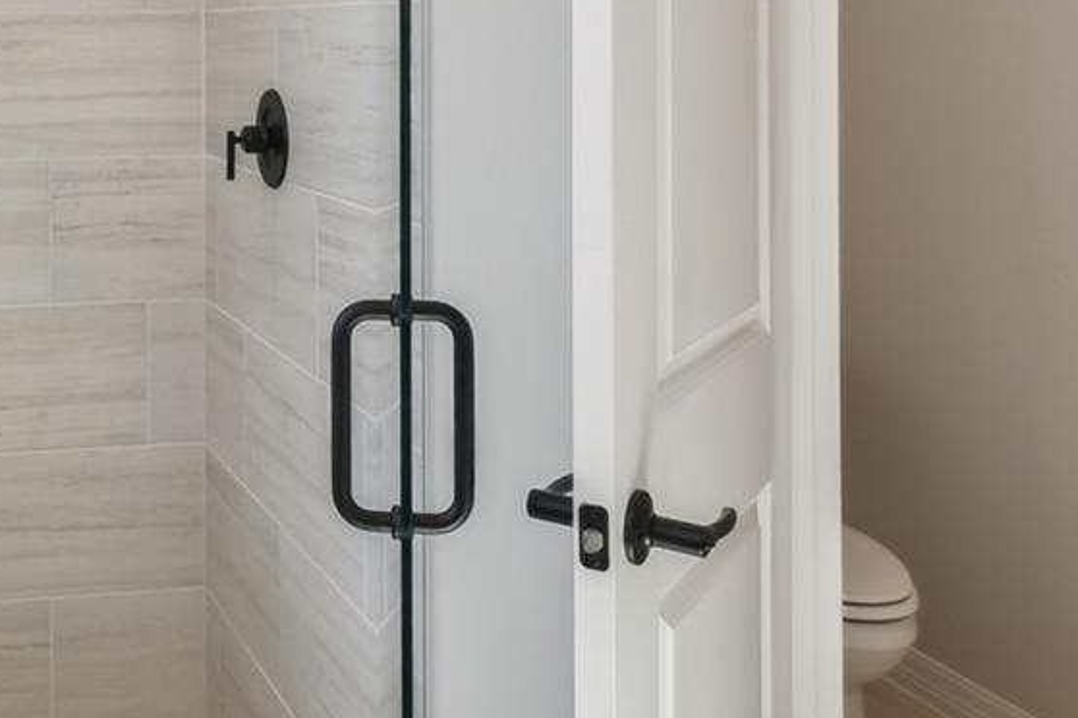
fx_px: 1288
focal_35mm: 43
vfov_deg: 29.7
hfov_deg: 41.3
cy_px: 52
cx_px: 79
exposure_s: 1/50
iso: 100
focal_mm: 10
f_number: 7.1
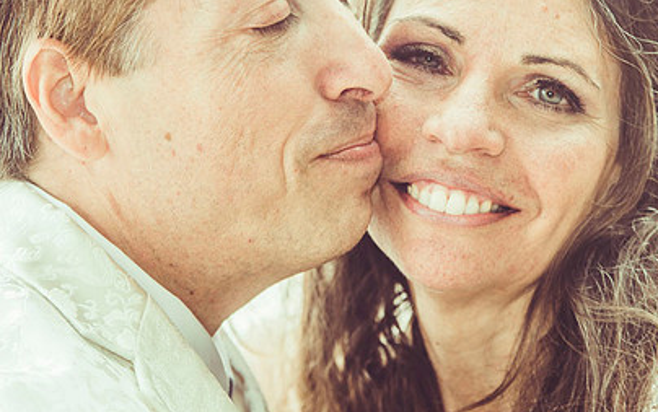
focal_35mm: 234
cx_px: 355
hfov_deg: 9.0
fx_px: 4199
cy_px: 107
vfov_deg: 5.6
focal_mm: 160
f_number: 5
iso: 160
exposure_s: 1/200
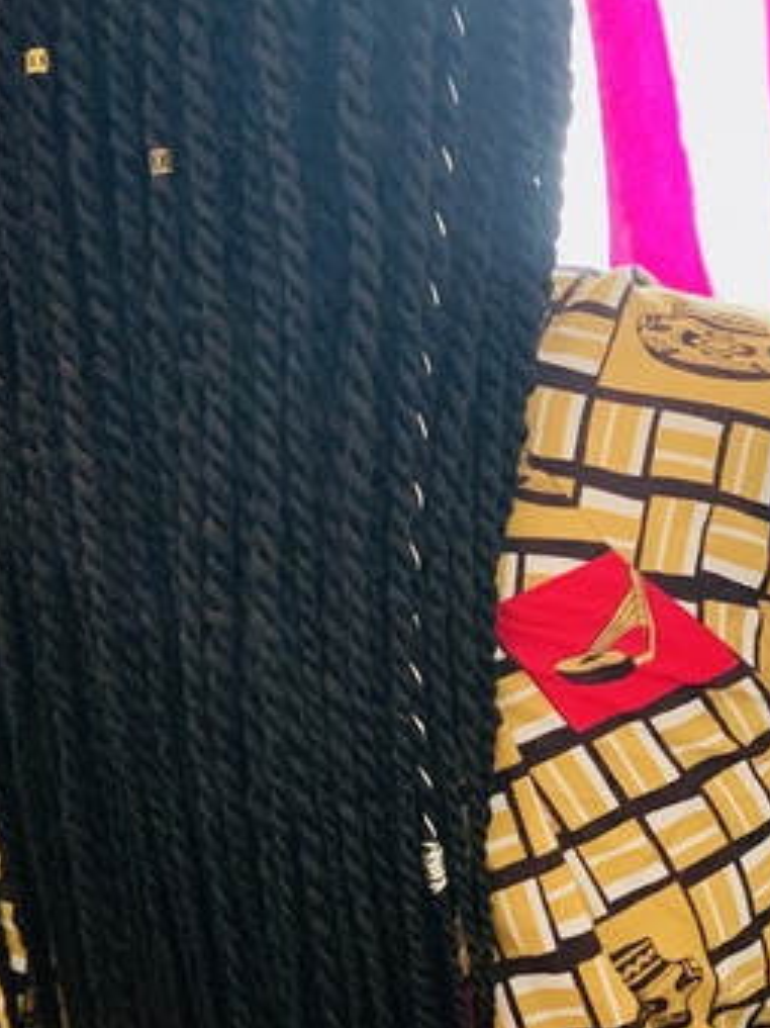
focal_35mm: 92
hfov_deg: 16.0
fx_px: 2730
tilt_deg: -14.8
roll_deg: +8.9
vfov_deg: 21.3
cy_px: 582
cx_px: 182
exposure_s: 1/25
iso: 640
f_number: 2.4
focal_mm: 6
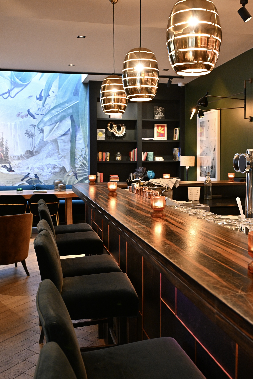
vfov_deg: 49.6
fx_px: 411
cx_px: 126
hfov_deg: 34.2
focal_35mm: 39
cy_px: 190
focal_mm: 39
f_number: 9
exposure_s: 1/5
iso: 2500
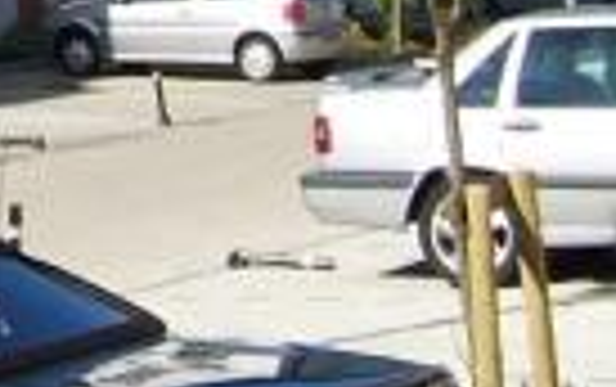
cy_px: -421
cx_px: -398
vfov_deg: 7.4
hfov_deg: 11.5
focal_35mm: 171
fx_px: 2874
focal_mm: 6.3
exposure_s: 1/500
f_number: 4
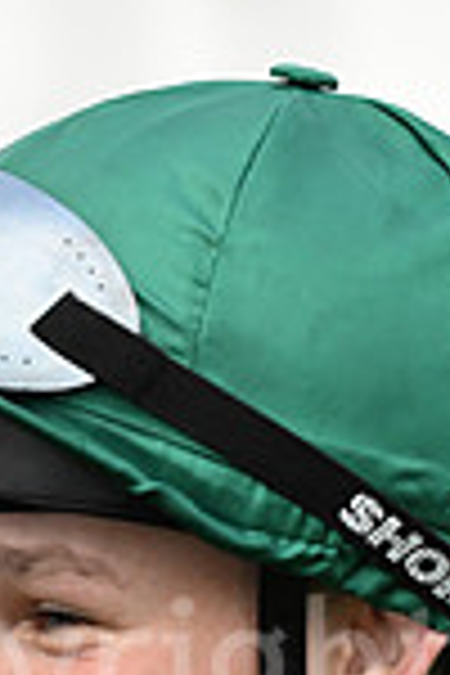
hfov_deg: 2.5
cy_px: 914
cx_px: 220
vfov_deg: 3.7
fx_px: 10424
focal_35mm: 556
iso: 1600
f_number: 3.5
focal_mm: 185
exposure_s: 1/800
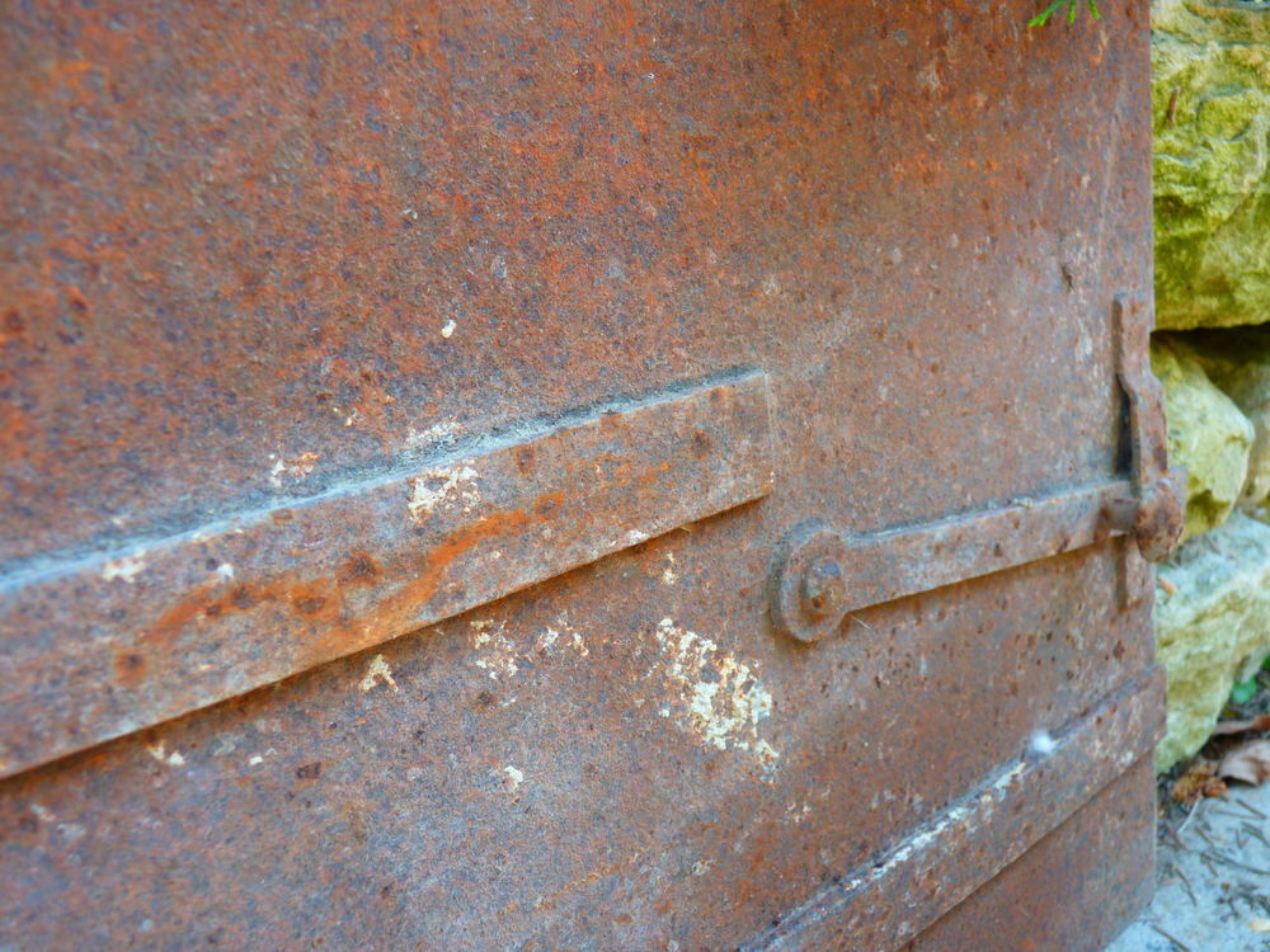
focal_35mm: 29
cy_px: 476
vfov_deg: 48.2
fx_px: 1064
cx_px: 635
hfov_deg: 61.7
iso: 100
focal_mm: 5.2
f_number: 2.8
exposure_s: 1/30
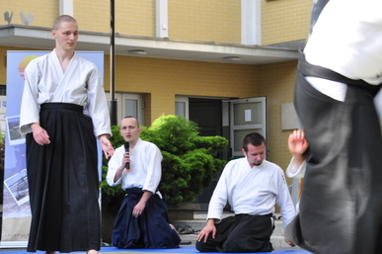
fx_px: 1367
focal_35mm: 129
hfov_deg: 15.9
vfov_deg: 10.6
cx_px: 267
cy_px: 143
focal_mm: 52
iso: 200
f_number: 13
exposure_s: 1/30
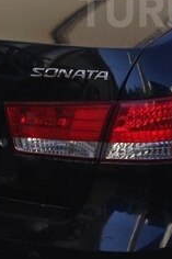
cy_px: 10
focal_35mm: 96
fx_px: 689
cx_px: 191
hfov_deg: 13.9
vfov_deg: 20.7
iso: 50
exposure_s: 1/324
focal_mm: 4.12
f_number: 2.4
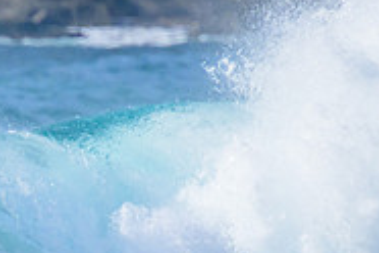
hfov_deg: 0.8
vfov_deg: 0.5
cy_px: 319
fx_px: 26970
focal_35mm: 2562
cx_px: -167
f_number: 11
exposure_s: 1/2000
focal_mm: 800
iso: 1250
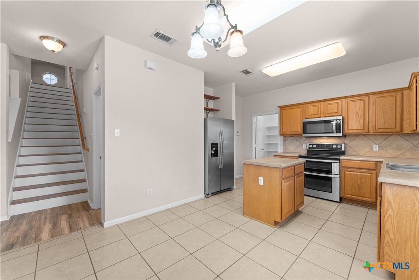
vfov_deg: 81.2
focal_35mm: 14
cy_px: 140
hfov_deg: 104.3
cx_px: 210
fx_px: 163
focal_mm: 14
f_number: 8
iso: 320
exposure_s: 1/1.43
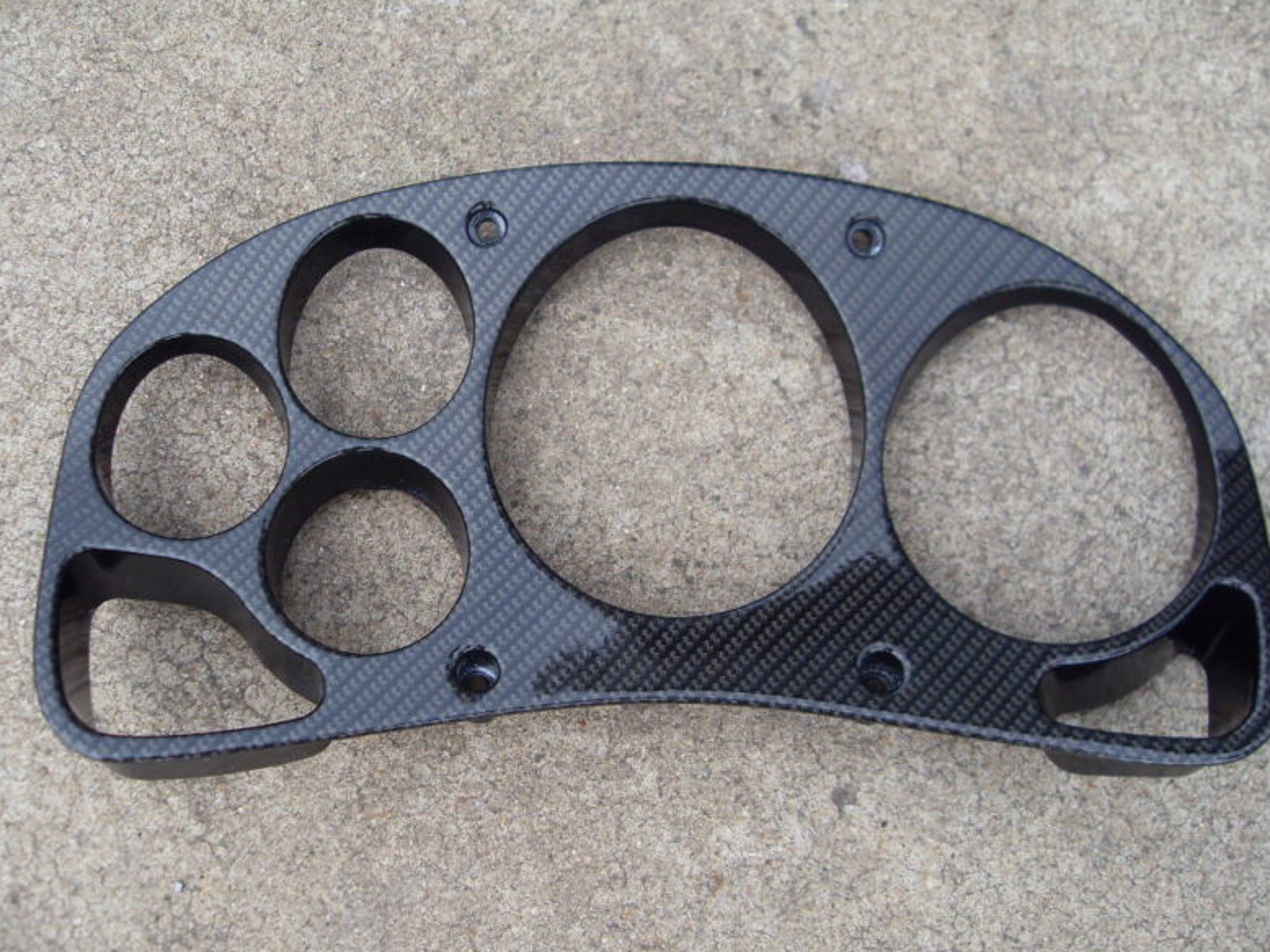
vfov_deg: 39.6
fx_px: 1320
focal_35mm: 36
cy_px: 483
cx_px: 625
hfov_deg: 51.4
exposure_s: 1/350
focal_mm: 6.3
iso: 80
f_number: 2.8
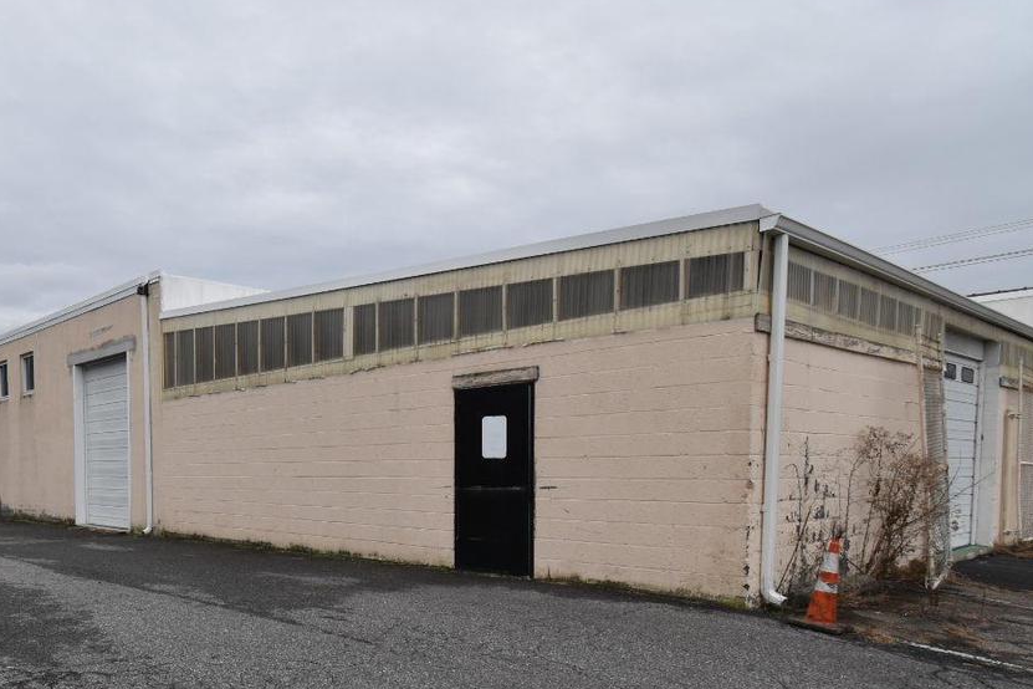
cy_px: 504
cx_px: 213
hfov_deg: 63.6
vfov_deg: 48.0
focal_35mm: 26
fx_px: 746
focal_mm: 10
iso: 400
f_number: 7.1
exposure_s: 1/200
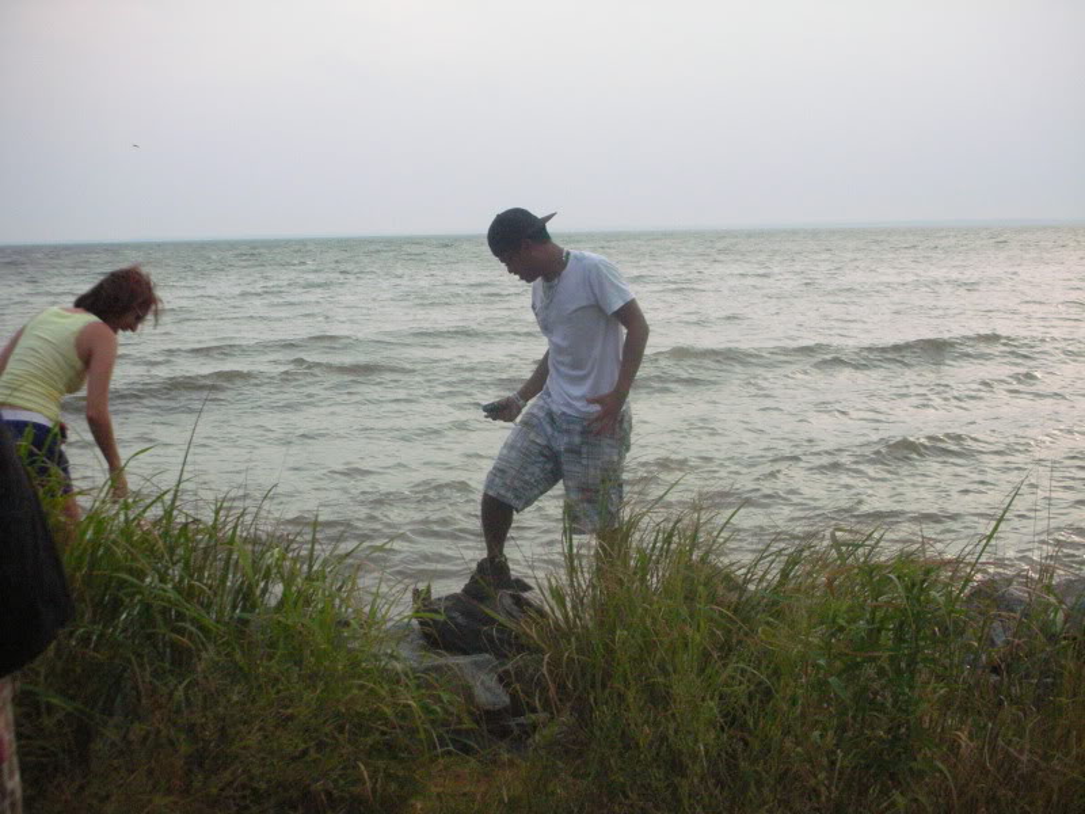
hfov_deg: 36.2
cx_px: 542
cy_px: 407
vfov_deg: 27.5
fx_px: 1661
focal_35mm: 53
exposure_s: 1/154
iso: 400
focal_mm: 8.8
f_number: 10.5
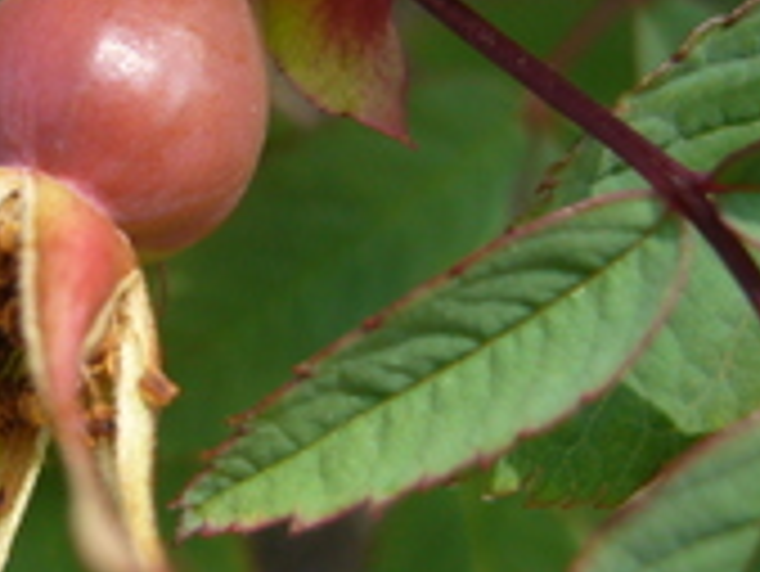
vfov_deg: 16.9
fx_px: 1911
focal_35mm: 87
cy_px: 178
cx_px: 76
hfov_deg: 22.0
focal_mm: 5.8
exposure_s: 1/320
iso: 80
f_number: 2.8
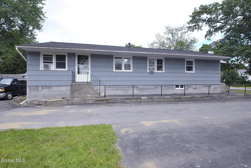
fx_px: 105
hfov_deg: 100.3
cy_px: 84
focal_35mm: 15
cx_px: 126
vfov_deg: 77.5
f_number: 14
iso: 400
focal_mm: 10
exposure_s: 1/125
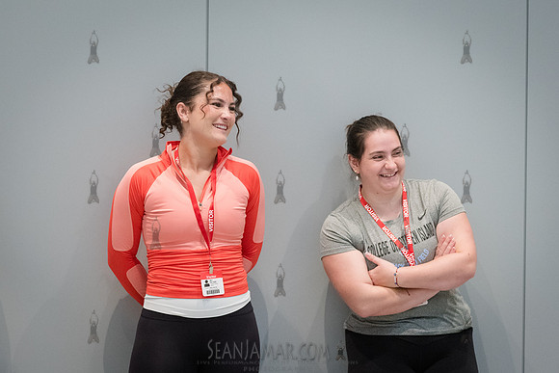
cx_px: 214
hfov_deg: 11.3
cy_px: 185
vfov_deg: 7.6
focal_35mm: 182
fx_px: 2823
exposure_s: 1/250
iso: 6400
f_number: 3.5
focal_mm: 145
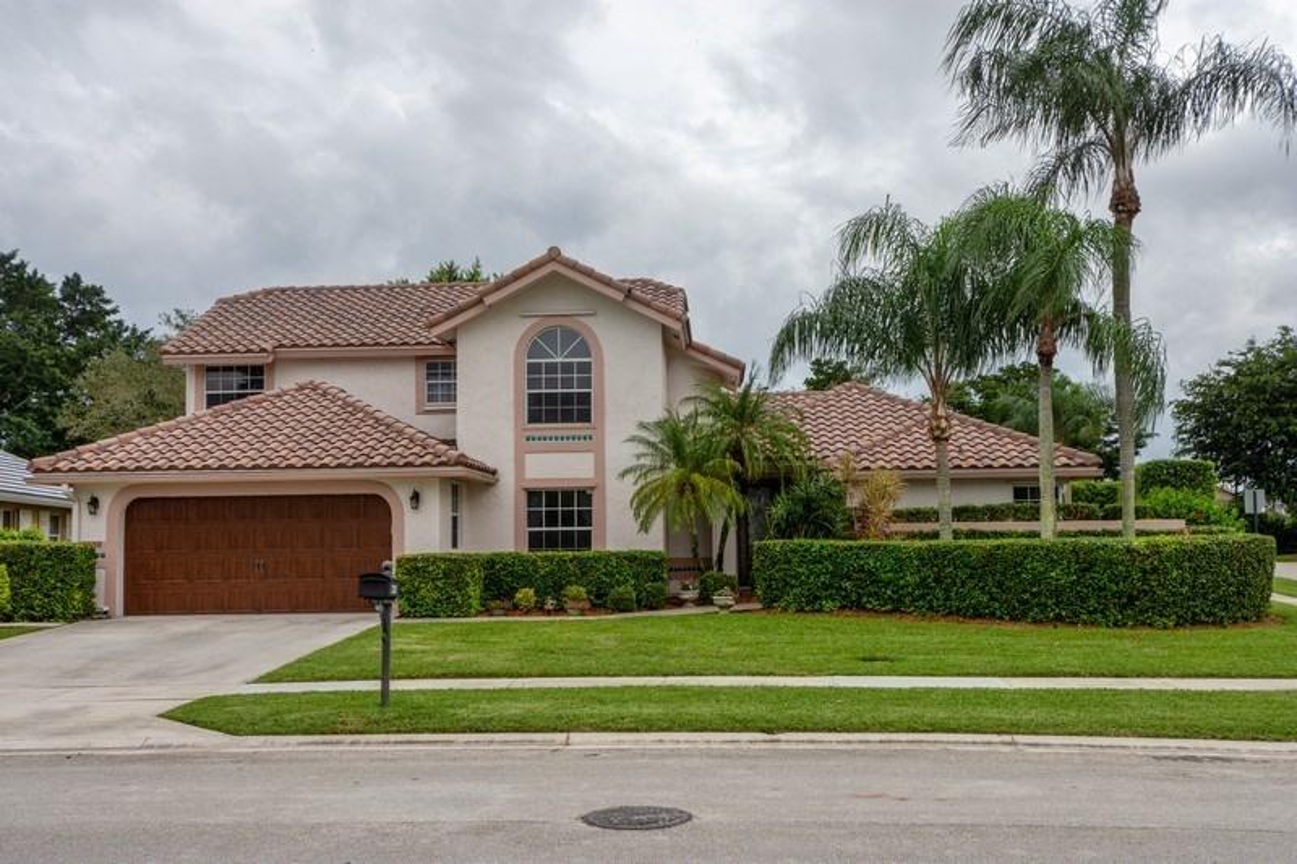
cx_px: 648
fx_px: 1297
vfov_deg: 36.9
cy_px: 432
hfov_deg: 53.1
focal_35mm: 36
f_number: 10
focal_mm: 24
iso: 200
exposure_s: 1/250
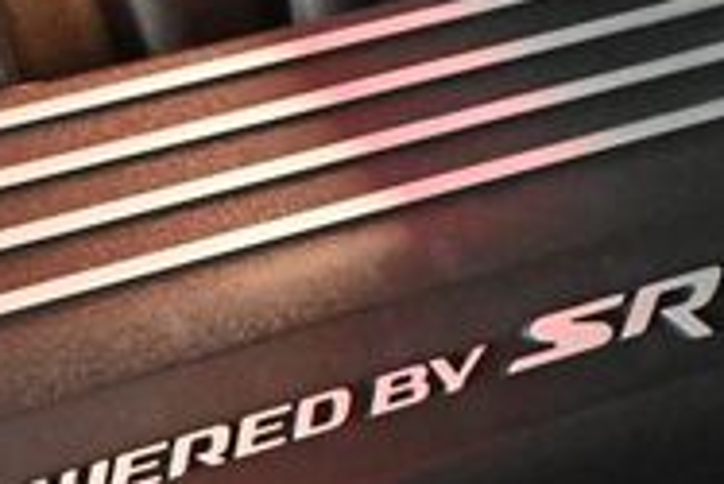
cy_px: 275
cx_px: -97
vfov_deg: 11.2
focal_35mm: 123
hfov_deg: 16.1
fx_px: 2476
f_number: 4.2
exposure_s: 1/50
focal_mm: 24
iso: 12800
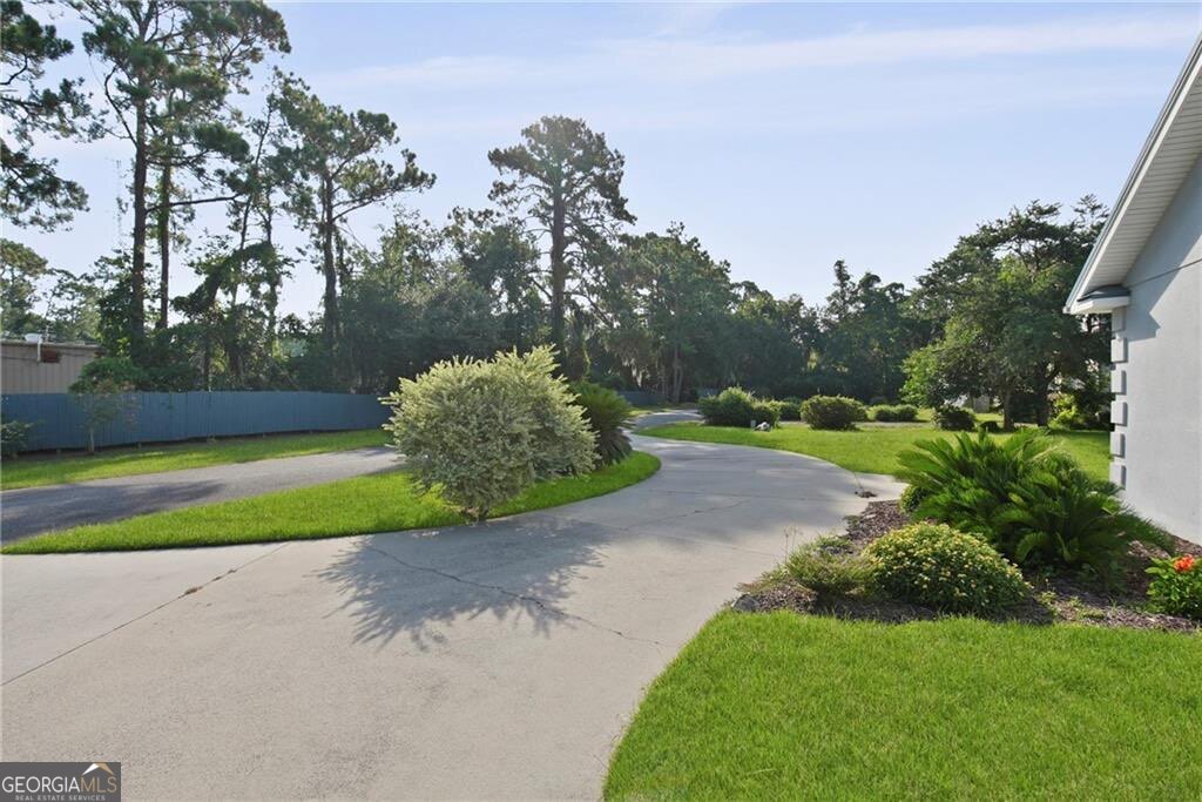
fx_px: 534
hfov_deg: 96.7
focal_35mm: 16
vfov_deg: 73.8
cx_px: 601
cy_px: 401
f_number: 9
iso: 320
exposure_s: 1/200
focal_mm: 16
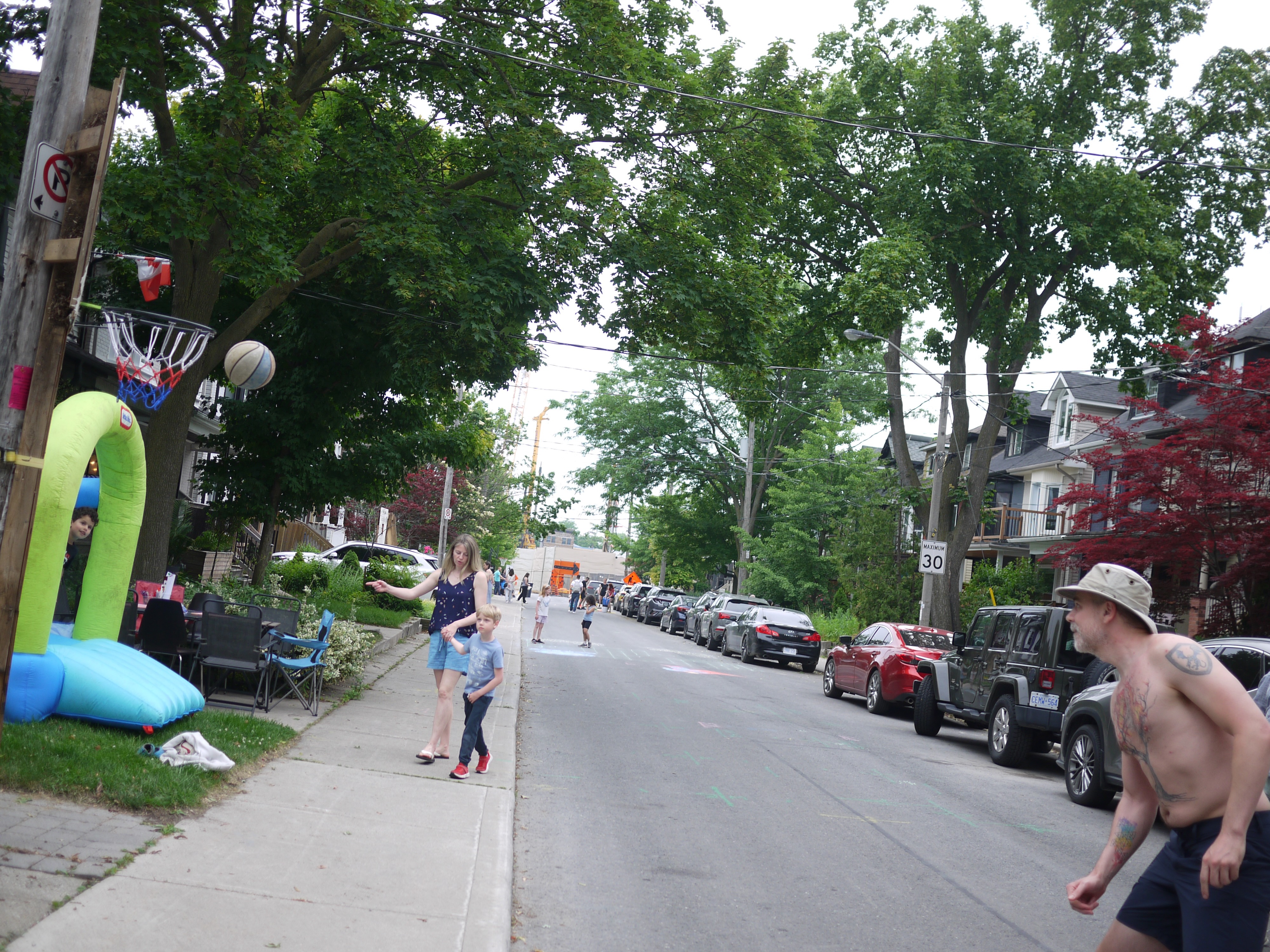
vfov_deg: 36.0
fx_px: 1468
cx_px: 635
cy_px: 476
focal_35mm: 40
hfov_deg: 46.8
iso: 100
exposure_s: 1/800
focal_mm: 20
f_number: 1.8
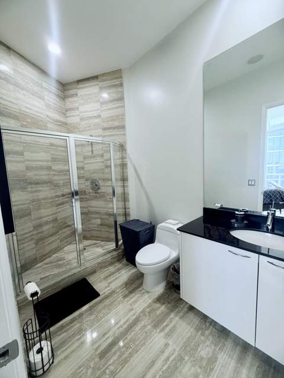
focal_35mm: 14
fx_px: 153
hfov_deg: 85.7
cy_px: 189
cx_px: 142
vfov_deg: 102.1
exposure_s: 1/60
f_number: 2.2
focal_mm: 2.22
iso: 200
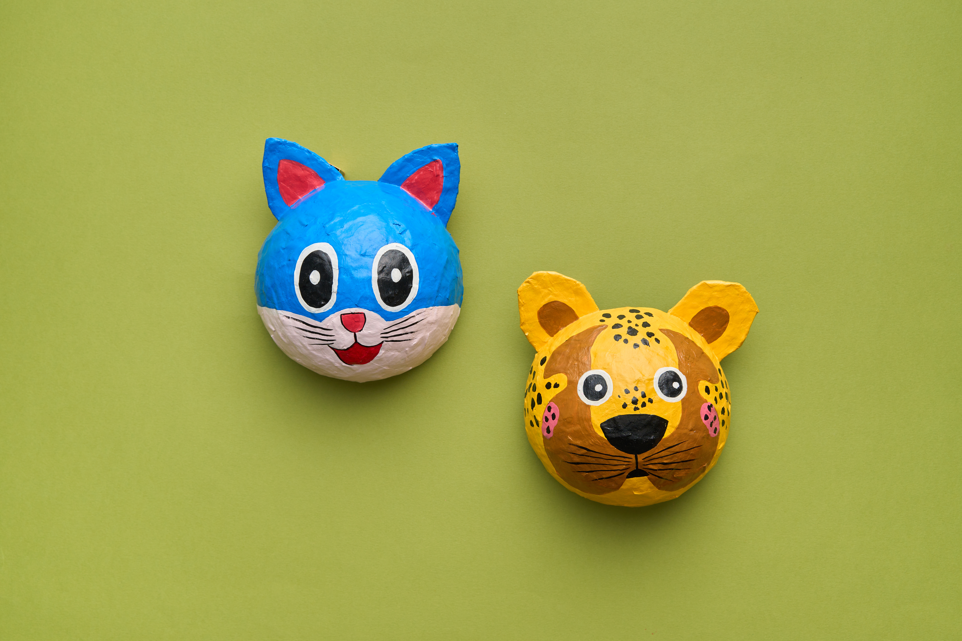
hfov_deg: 39.6
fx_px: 1336
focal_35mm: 50
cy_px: 320
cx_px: 481
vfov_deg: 27.0
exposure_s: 1/100
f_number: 8
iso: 250
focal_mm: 50
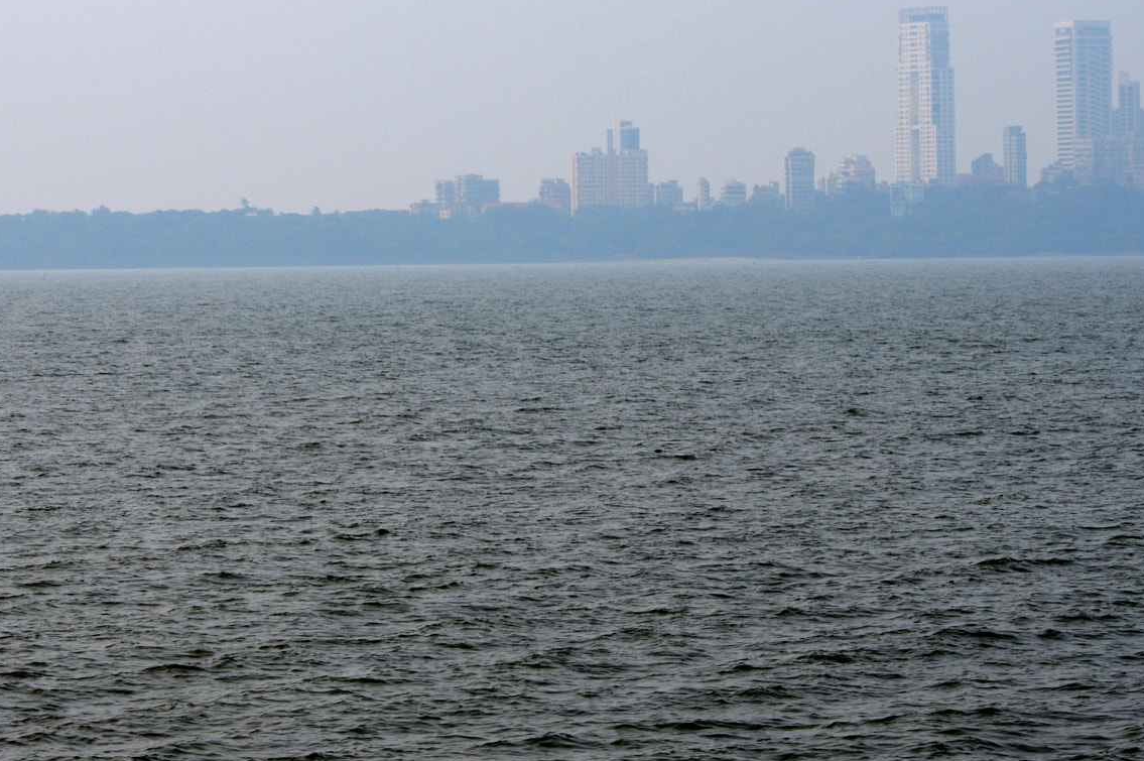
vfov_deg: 9.2
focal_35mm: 149
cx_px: 543
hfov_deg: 13.8
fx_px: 4728
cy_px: 257
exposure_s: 1/250
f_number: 8
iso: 100
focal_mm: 55
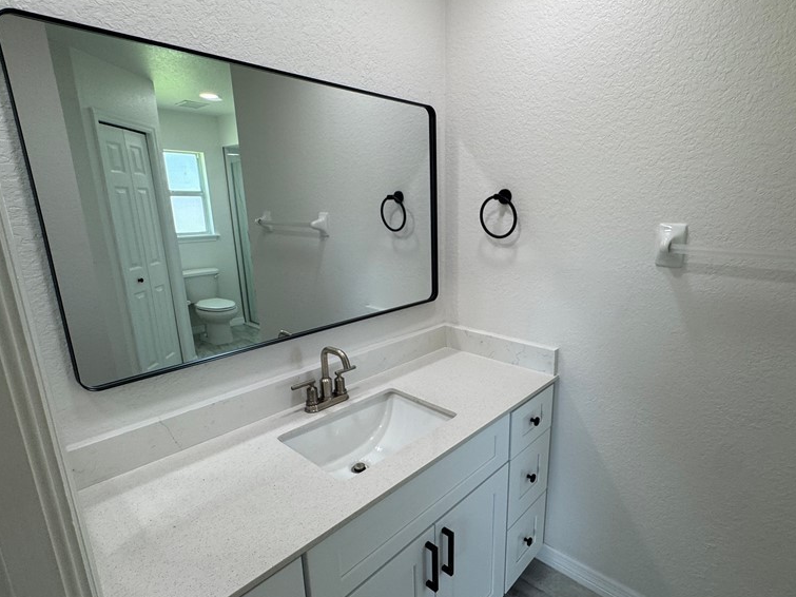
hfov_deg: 84.2
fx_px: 437
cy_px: 309
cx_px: 452
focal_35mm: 19
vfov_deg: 68.6
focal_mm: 2.22
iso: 80
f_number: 2.2
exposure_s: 1/120
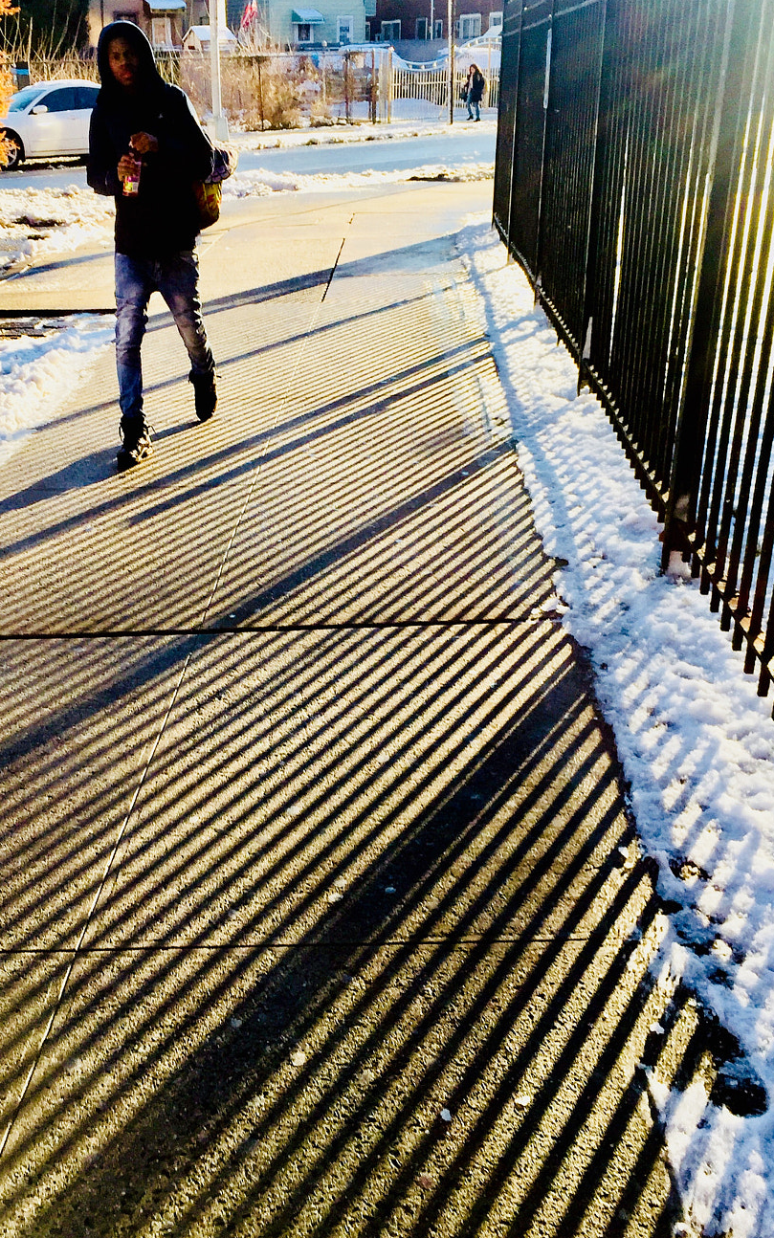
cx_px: 335
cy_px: 616
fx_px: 1282
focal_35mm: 38
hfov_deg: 33.5
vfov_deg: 51.5
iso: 32
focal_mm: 4.15
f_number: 2.2
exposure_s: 1/670
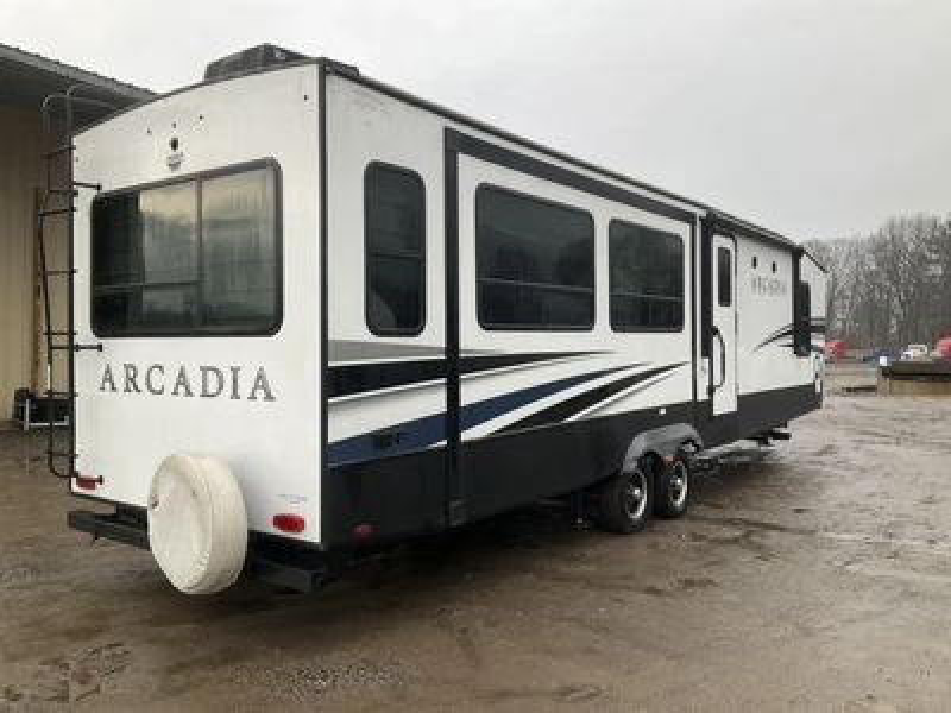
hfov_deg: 61.7
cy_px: 356
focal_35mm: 29
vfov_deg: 48.2
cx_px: 476
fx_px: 797
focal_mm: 3
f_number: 1.8
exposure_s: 1/161
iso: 20
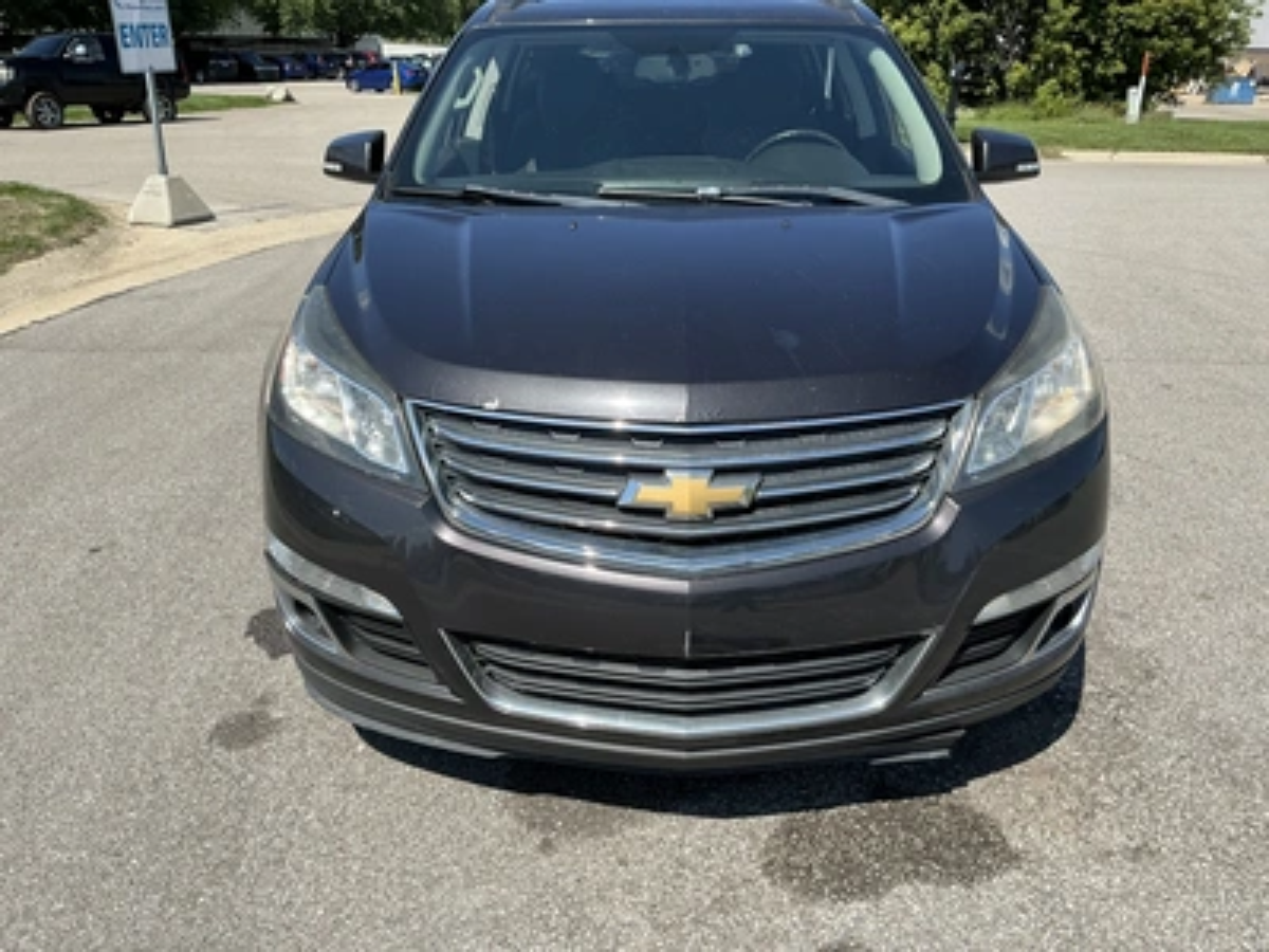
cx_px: 634
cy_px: 476
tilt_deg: -18.5
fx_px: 1026
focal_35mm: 28
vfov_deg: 49.7
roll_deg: -2.7
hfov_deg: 63.4
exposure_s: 1/1342
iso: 25
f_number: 1.8
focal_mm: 3
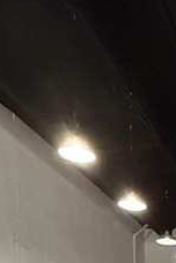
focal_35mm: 68
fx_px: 499
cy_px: 396
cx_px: 299
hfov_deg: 17.1
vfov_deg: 23.6
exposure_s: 1/60
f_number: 2.2
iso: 800
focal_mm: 2.22
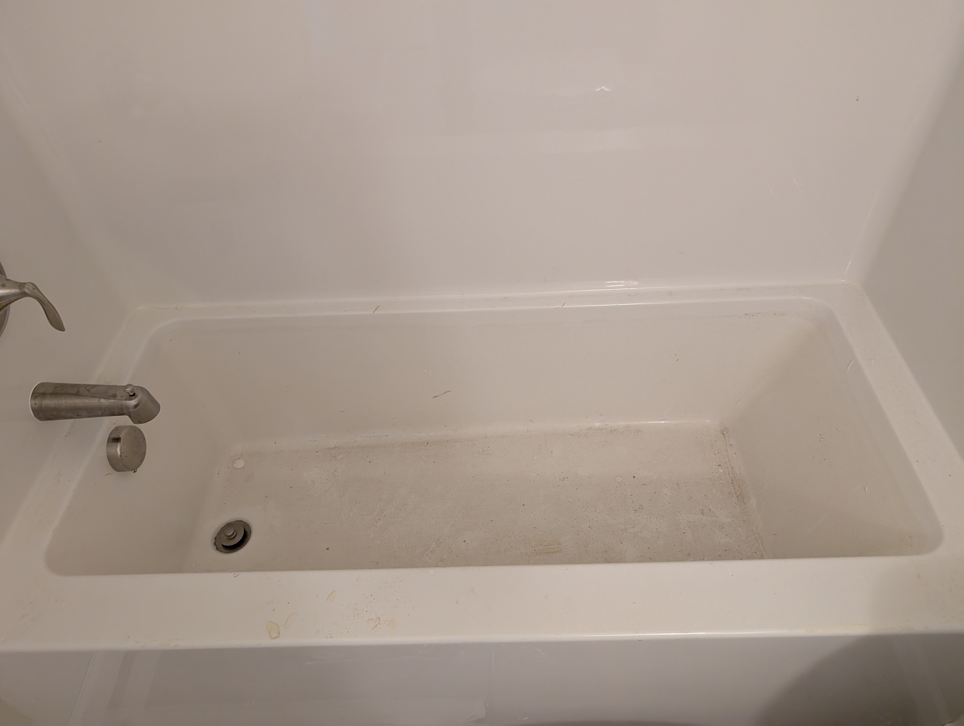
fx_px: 669
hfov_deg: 71.5
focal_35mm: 24
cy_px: 363
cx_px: 482
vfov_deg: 56.9
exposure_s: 1/120
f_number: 1.68
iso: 646
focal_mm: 6.9
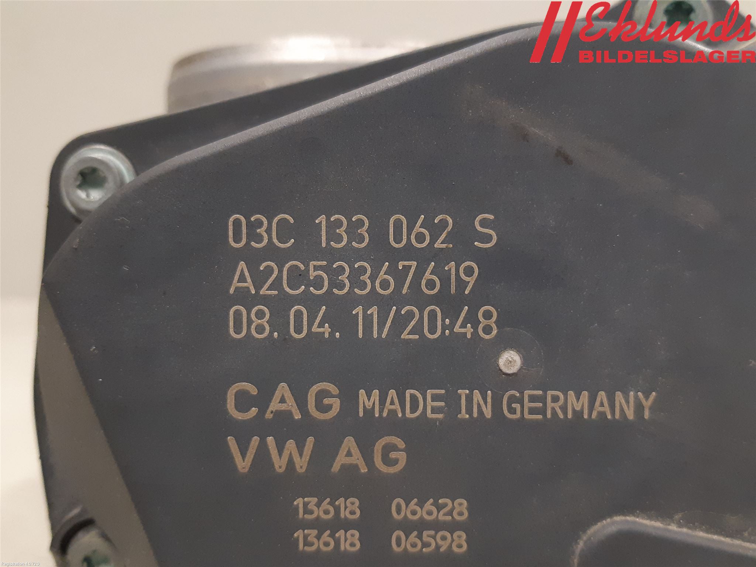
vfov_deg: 53.1
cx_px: 378
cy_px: 284
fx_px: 568
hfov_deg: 67.3
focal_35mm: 26
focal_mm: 3.93
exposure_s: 1/33
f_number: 1.7
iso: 250
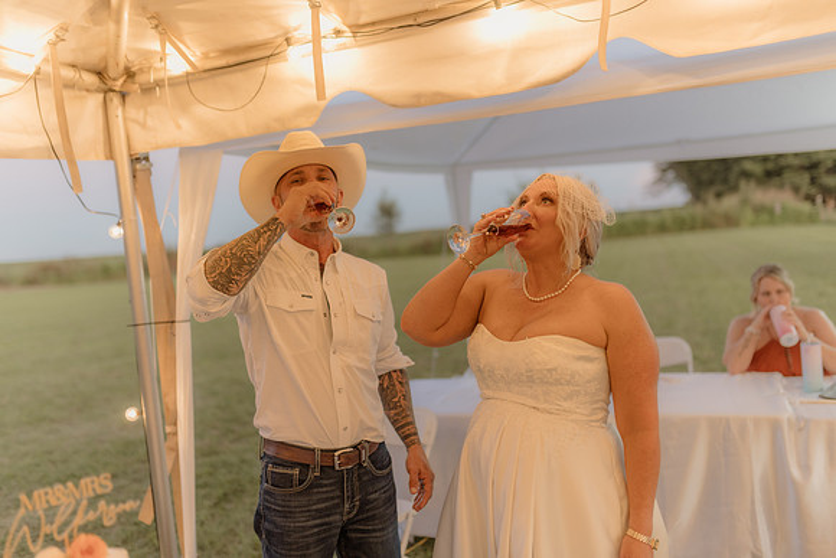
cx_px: 418
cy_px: 279
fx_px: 813
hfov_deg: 54.4
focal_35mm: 35
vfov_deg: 37.9
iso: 500
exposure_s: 1/125
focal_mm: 35
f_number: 1.4
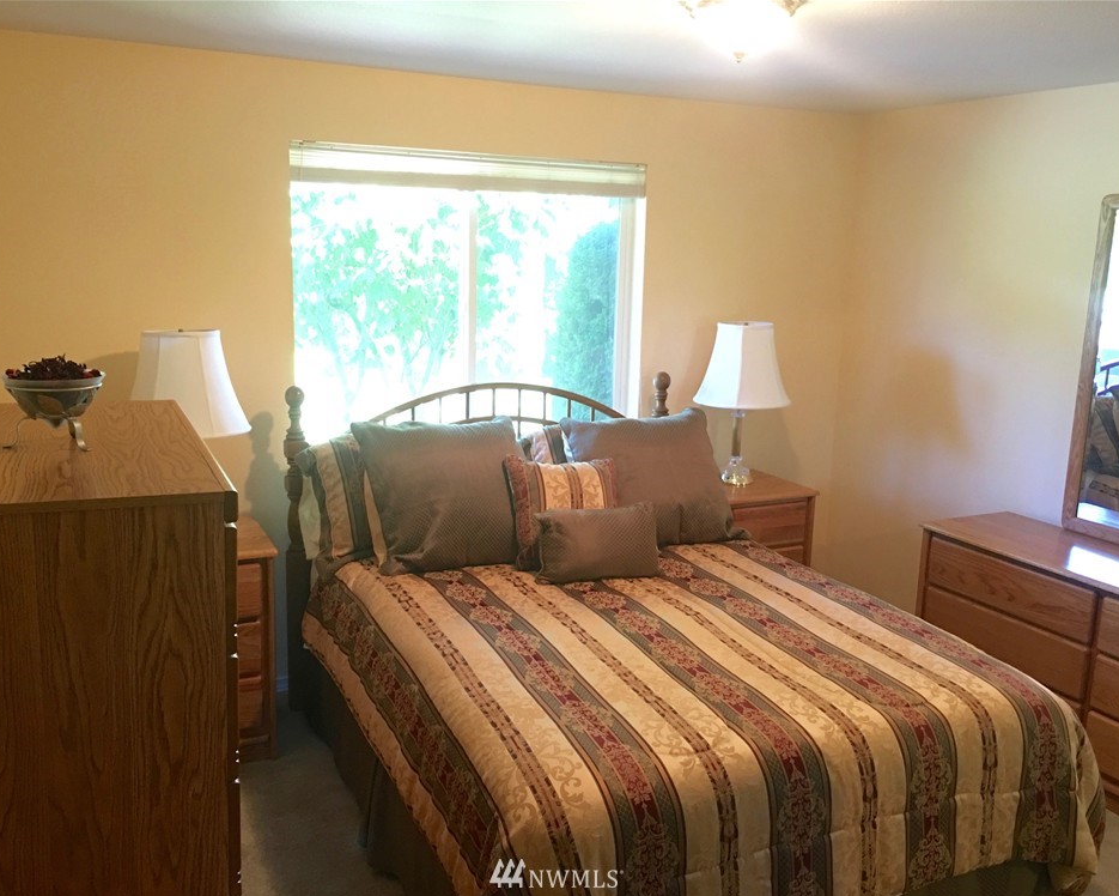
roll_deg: -1.8
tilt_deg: -10.4
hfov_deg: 57.2
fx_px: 1027
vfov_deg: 47.1
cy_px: 459
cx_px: 557
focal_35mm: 31
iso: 125
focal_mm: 4.15
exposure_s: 1/17
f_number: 2.2
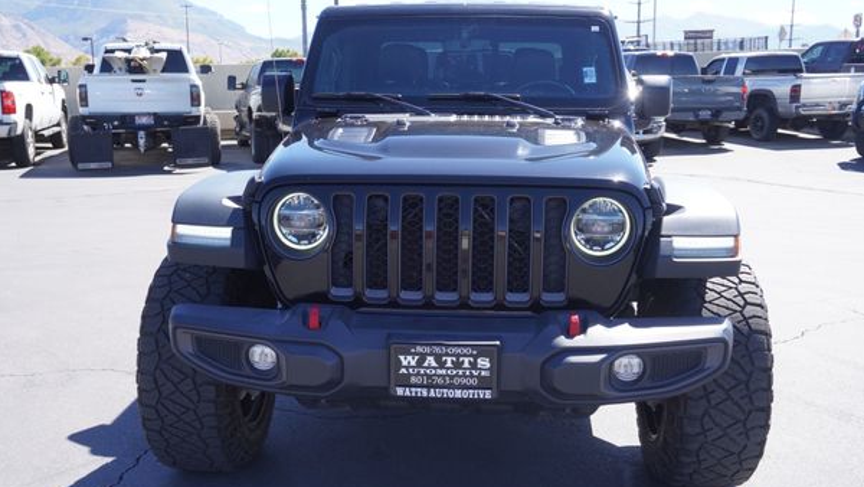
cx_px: 413
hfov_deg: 52.1
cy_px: 262
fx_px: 884
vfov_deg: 30.8
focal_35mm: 39
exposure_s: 1/125
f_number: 6.3
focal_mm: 23
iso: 100
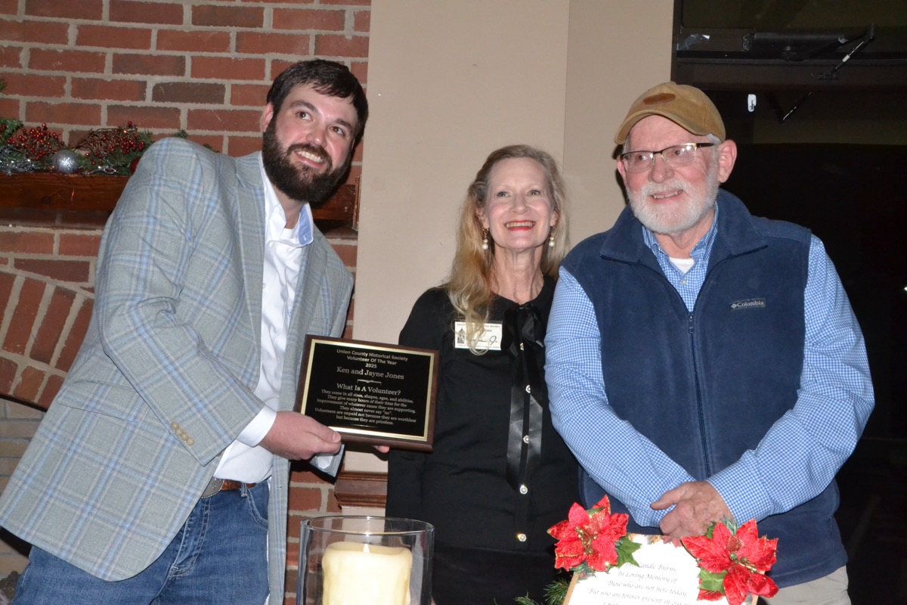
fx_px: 1096
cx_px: 454
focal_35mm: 44
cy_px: 302
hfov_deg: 45.0
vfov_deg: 30.8
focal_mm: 29
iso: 3200
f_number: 20
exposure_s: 1/60
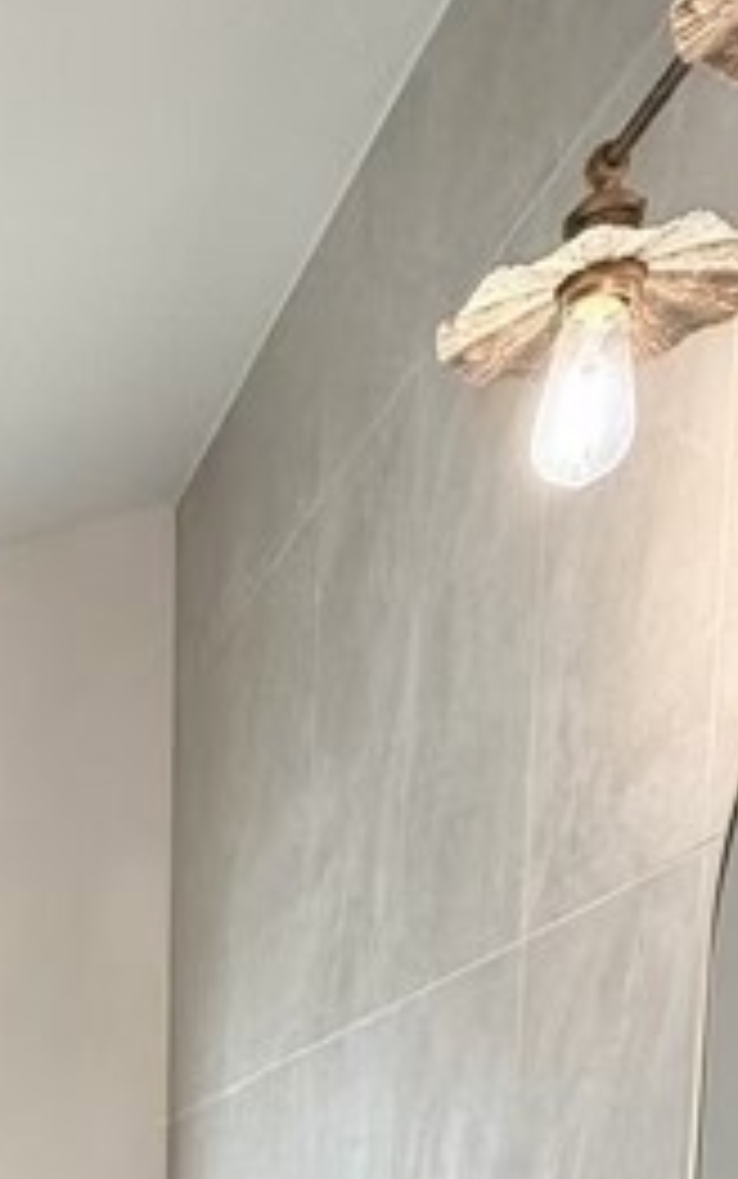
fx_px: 1864
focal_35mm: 58
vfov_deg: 26.1
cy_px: 1755
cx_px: -428
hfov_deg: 19.1
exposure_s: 1/120
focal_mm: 2.22
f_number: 2.2
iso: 125
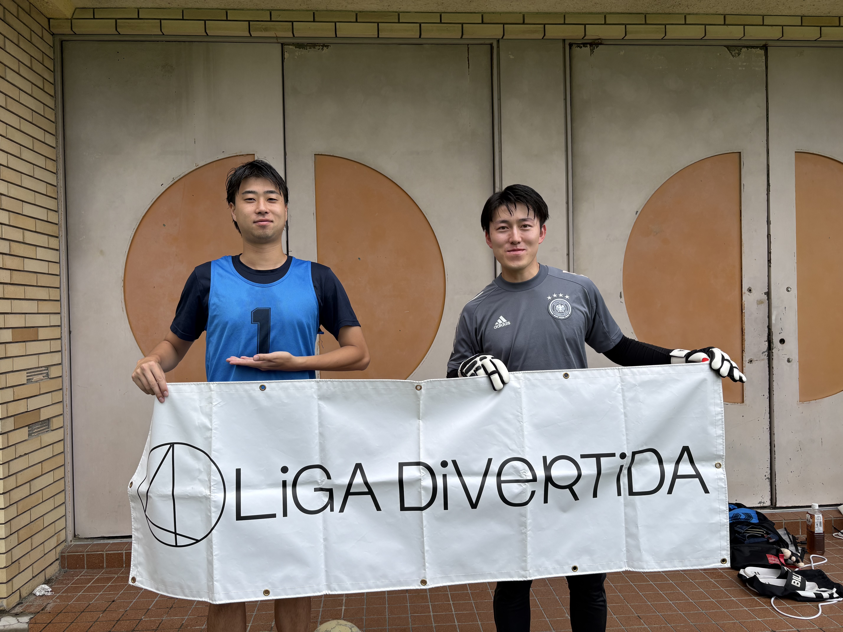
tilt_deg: -0.1
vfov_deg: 53.1
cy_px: 316
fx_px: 633
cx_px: 422
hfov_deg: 67.3
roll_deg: +2.0
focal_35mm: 26
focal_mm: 5.96
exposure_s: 1/920
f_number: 1.6
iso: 50
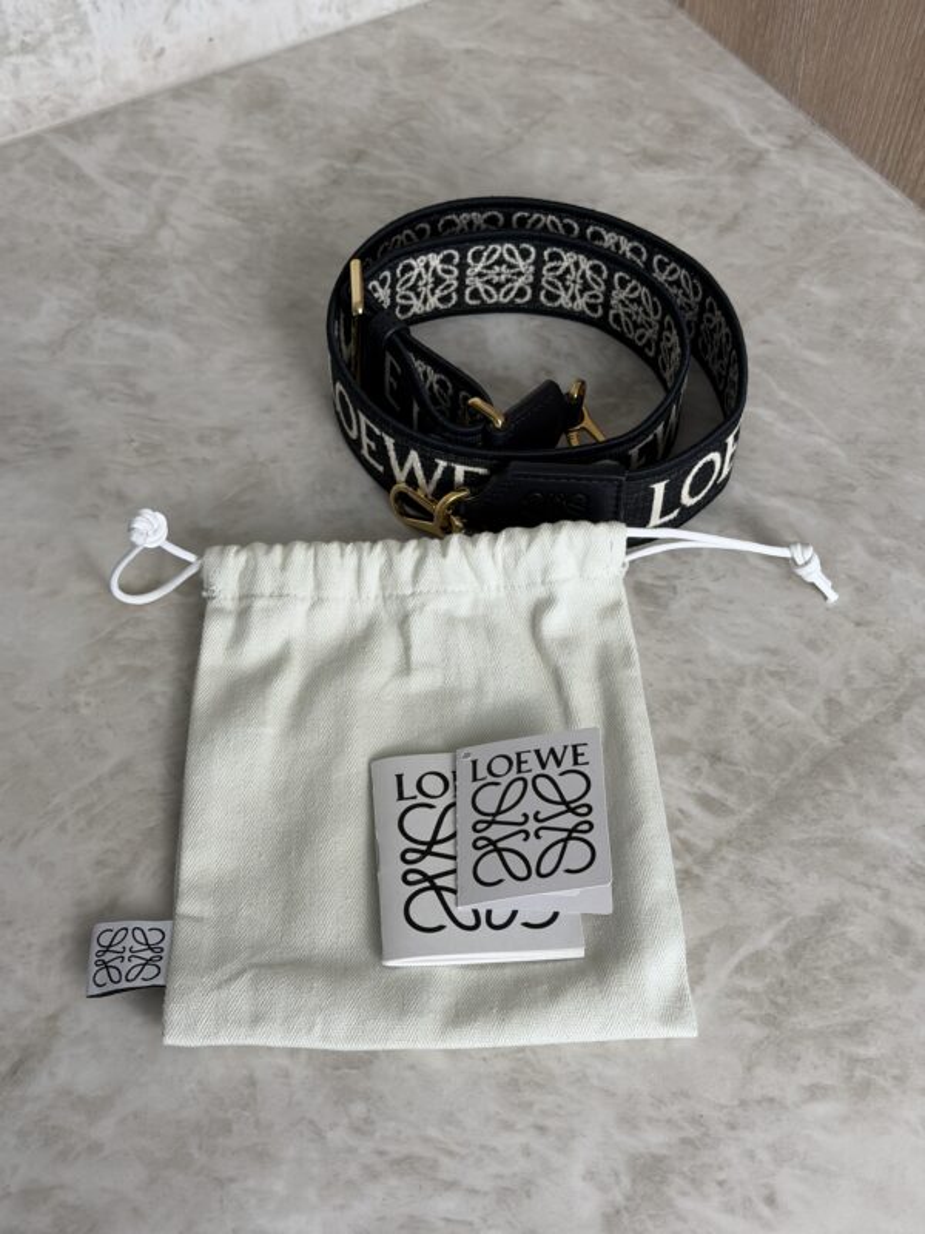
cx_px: 462
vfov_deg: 39.7
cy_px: 617
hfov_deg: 30.3
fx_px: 1710
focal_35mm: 48
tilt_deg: -51.0
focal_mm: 6.76
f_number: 1.78
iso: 80
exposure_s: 1/120
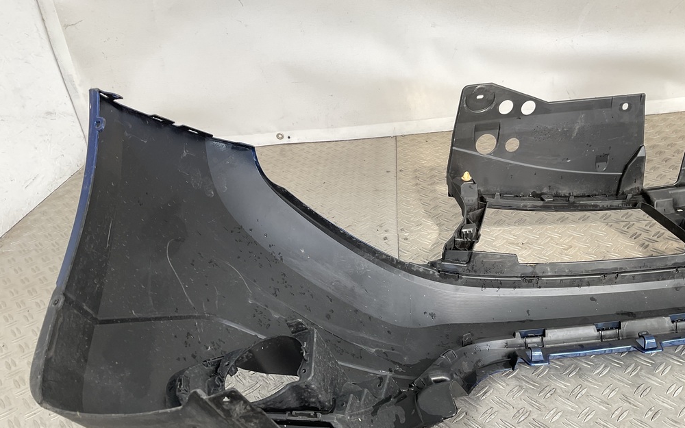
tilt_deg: -32.4
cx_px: 343
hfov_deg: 61.2
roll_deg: +5.9
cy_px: 253
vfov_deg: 40.4
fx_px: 579
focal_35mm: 31
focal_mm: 3
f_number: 1.8
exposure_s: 1/149
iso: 16
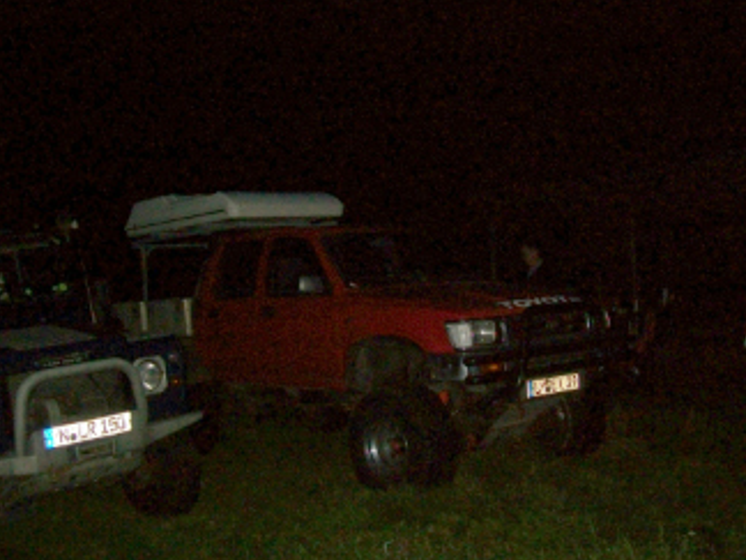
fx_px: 905
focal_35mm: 42
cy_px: 332
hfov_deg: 44.8
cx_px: 359
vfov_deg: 34.3
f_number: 2.7
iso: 160
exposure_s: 1/60
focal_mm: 6.1
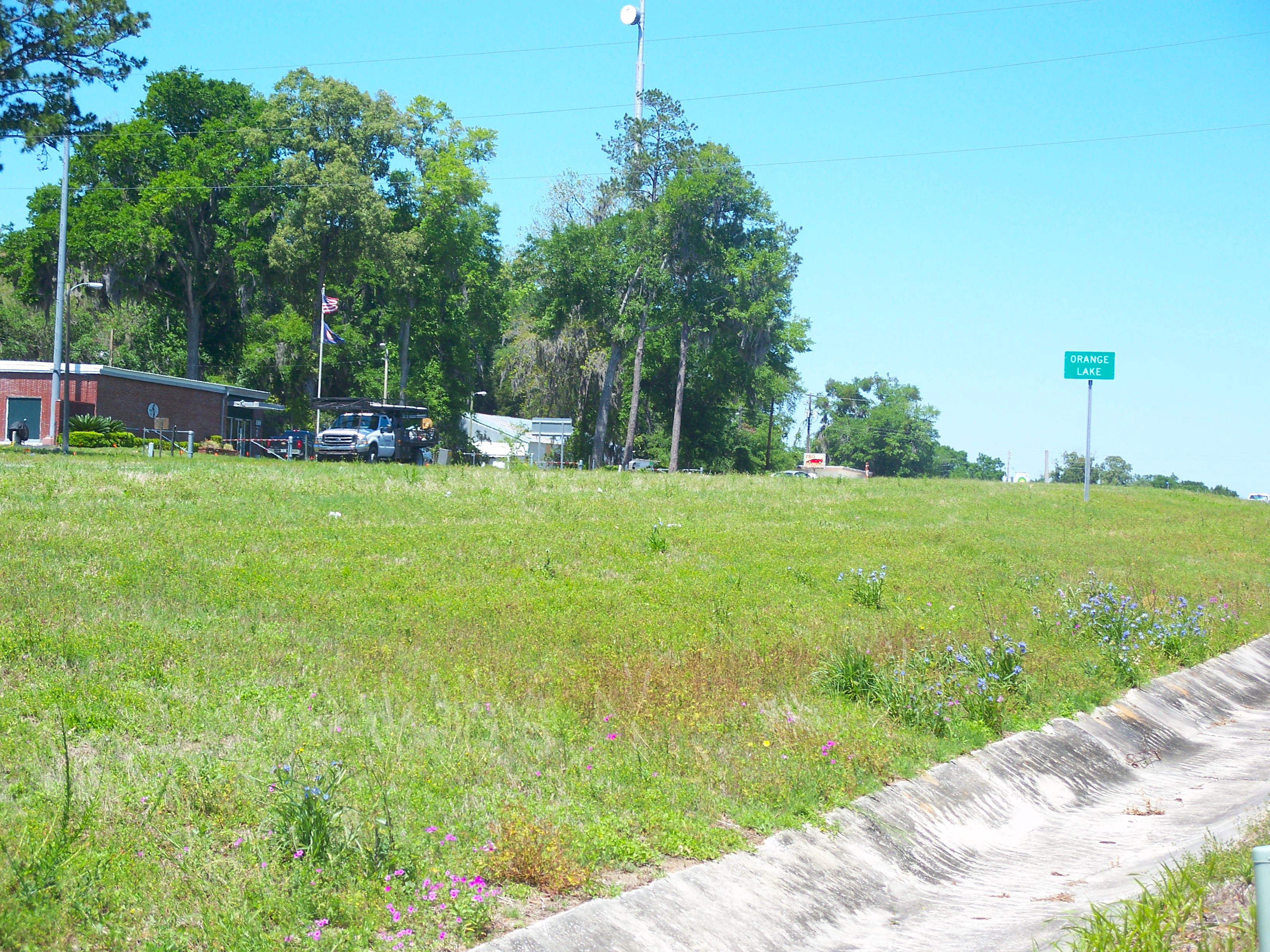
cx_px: 635
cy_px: 476
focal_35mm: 82
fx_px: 3008
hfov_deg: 23.8
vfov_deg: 18.0
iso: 64
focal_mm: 17.3
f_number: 3.6
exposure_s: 1/320
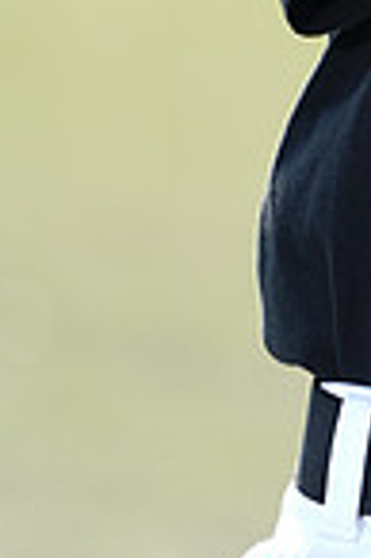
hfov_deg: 1.7
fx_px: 12302
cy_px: -424
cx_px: 713
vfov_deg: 2.6
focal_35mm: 794
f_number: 4.5
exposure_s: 1/250
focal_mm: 200
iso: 64
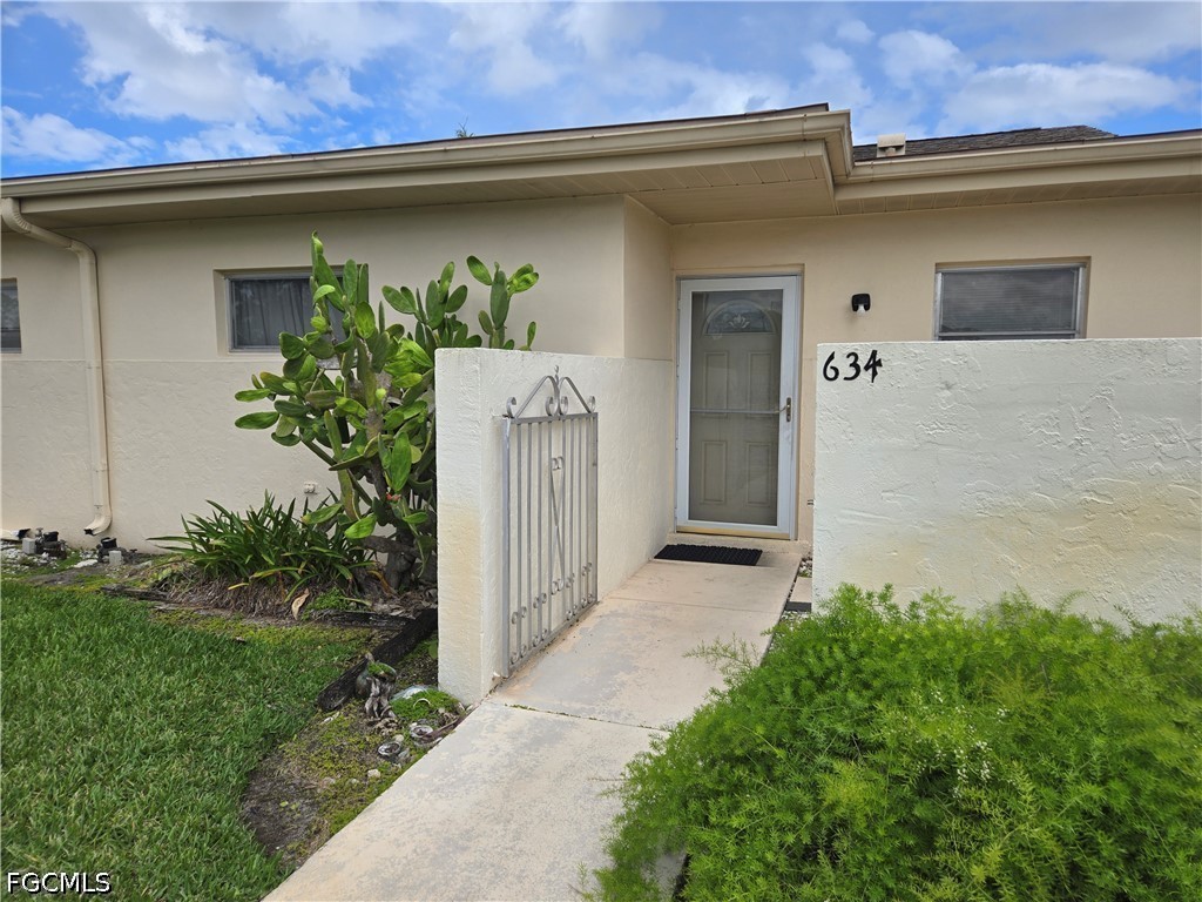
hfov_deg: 73.9
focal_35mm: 23
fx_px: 799
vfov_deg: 58.9
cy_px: 451
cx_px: 601
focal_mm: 5.4
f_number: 1.8
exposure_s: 1/2122
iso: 25
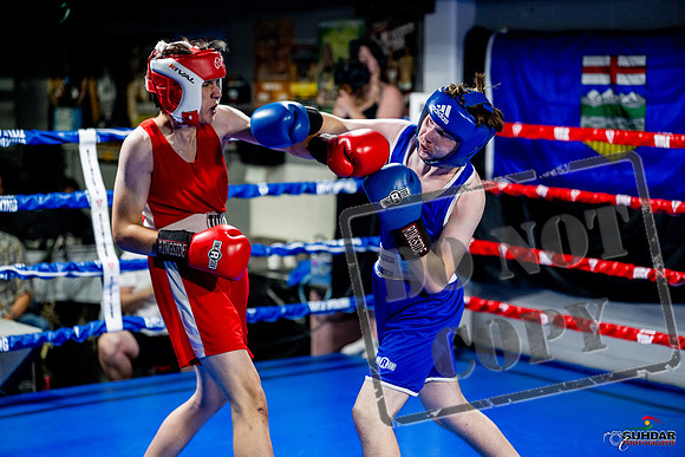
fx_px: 1465
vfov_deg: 17.7
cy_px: 228
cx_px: 342
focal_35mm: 77
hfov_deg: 26.3
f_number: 2
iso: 4000
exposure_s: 1/1000
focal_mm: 77
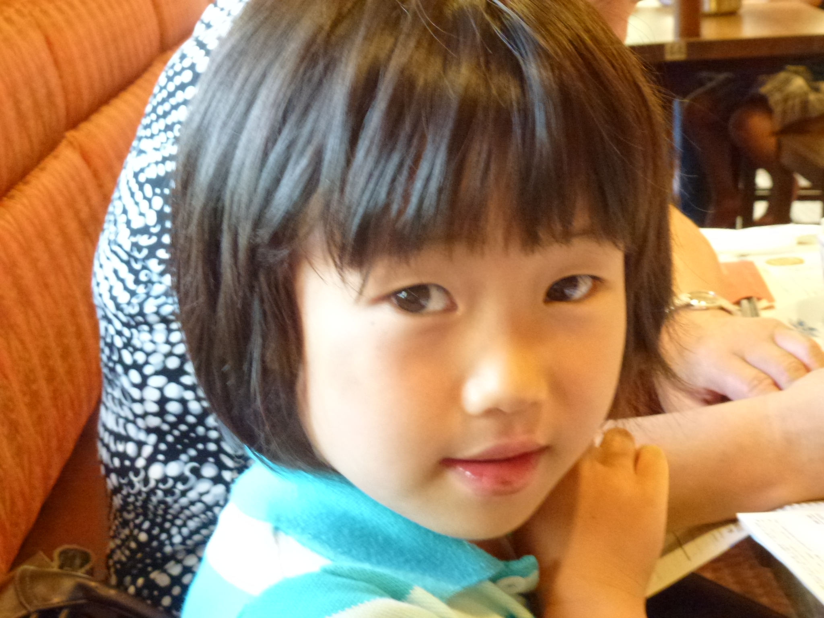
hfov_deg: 29.8
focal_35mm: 65
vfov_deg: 22.6
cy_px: 309
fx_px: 1547
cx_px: 412
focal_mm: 11.7
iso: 800
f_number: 4.6
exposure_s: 1/8
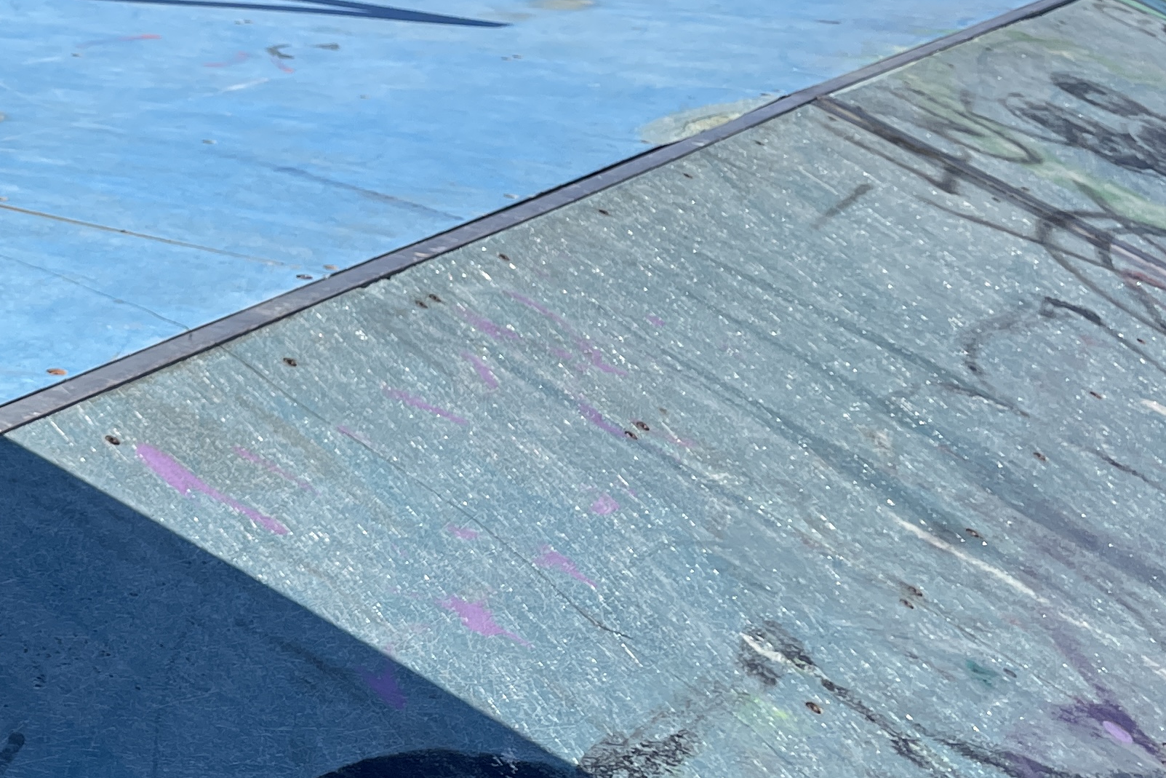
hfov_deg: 27.3
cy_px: 129
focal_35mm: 68
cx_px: -99
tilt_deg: -10.4
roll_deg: -1.7
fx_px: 2202
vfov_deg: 19.8
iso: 32
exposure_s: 1/3125
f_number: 1.6
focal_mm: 4.2
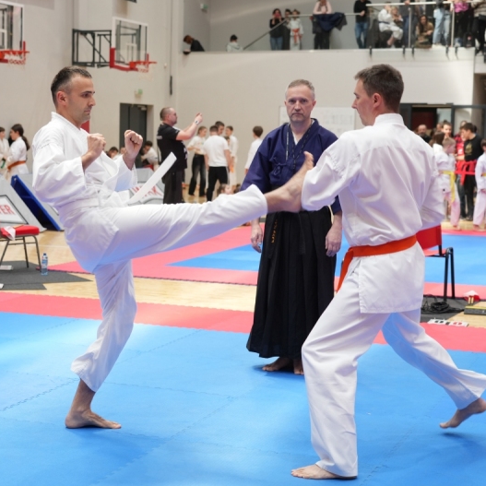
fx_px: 1128
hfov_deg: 24.2
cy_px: 243
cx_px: 150
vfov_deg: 24.3
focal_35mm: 71
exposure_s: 1/160
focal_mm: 55
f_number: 4
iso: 800
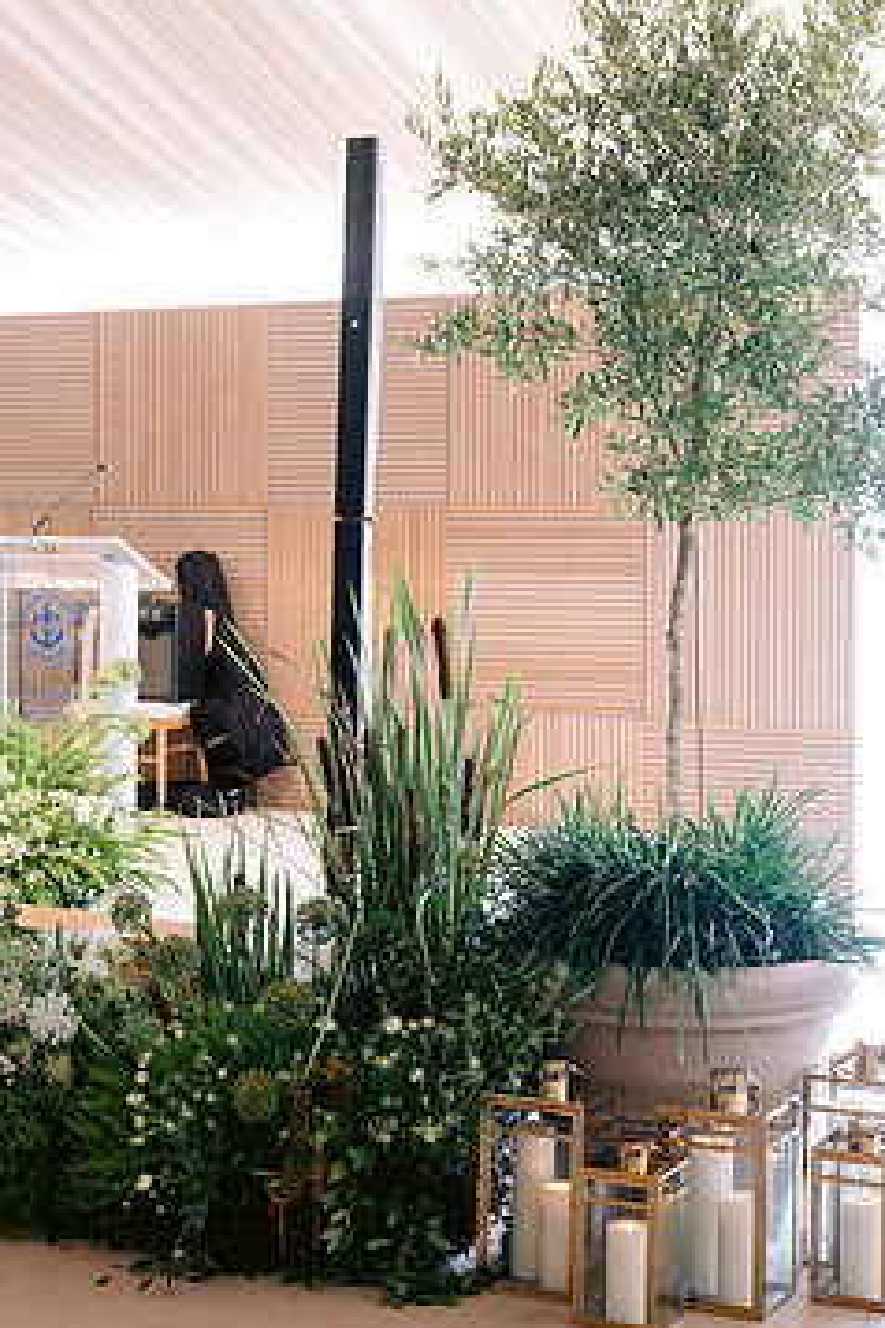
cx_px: 409
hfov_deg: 21.6
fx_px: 2323
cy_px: 584
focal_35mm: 63
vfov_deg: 31.9
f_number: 2.8
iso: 400
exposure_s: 1/125
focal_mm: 50
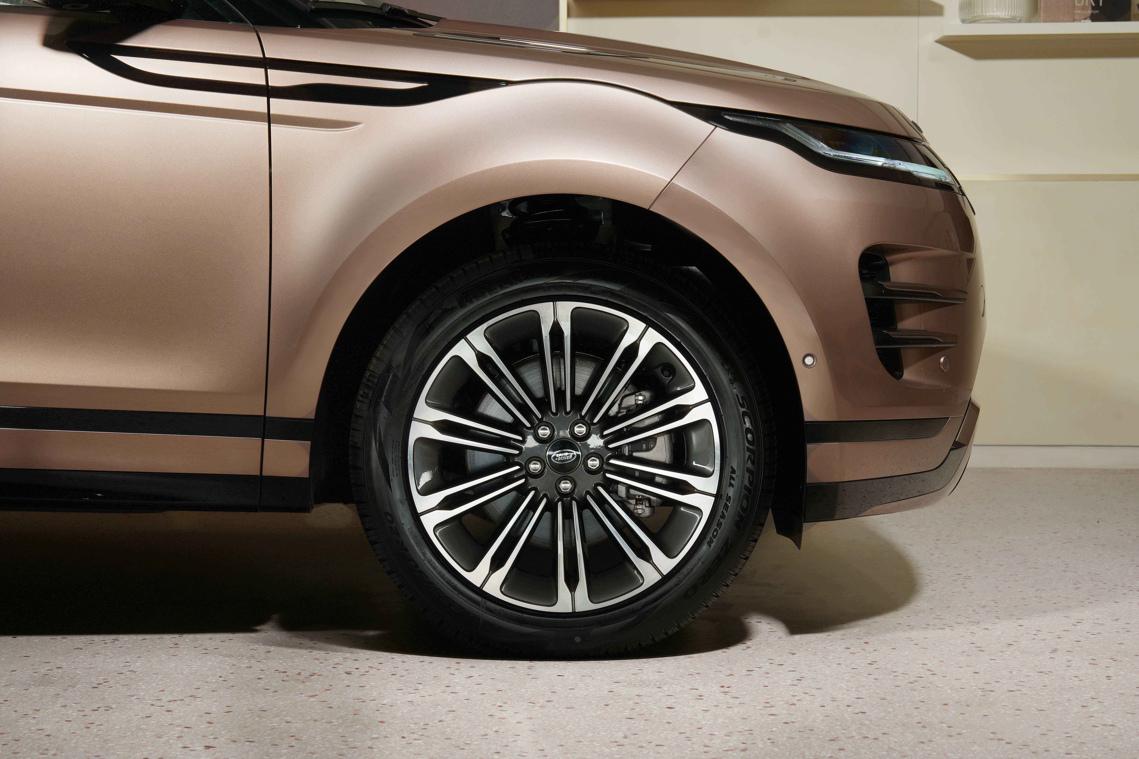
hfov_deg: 28.8
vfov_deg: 19.5
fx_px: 2215
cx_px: 570
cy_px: 380
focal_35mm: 70
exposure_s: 8
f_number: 8
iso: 100
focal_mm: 70
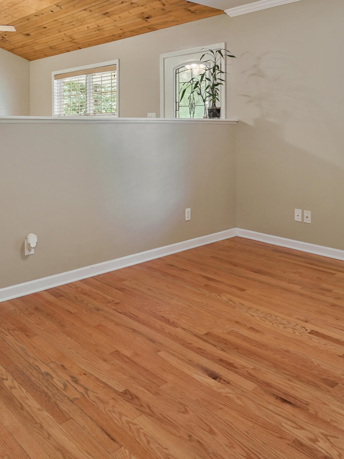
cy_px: 126
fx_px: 437
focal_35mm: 33
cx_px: 152
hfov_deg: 42.9
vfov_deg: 53.3
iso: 320
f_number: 9
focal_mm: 15
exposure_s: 1/2.5
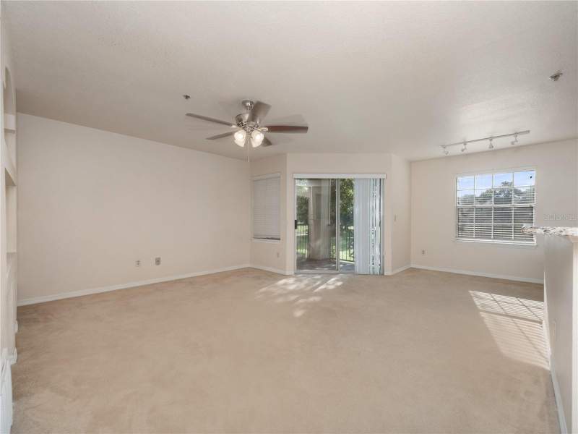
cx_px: 289
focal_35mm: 14
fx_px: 234
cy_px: 217
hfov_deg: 102.1
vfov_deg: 85.7
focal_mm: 7
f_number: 8
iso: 400
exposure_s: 1/60
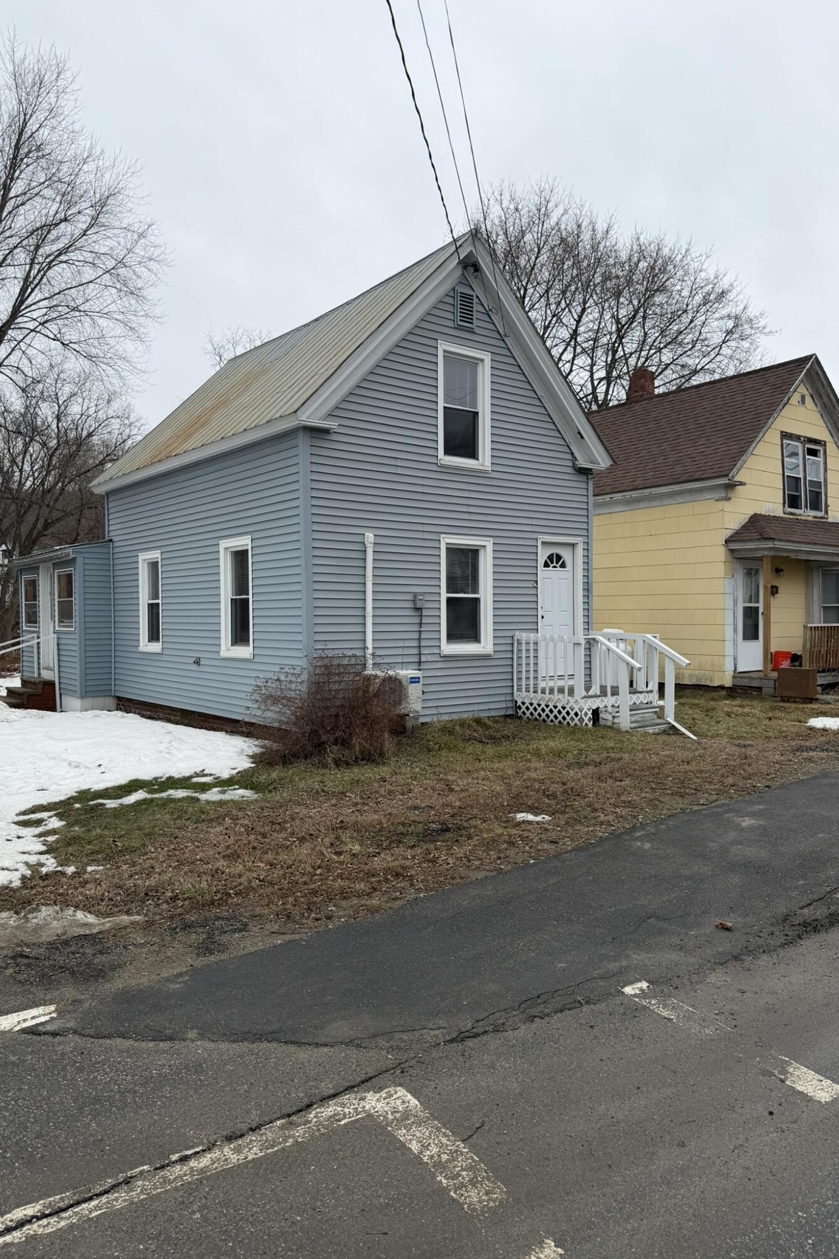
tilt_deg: -2.0
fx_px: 874
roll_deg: -0.3
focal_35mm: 25
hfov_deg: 51.3
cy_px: 629
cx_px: 410
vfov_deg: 71.5
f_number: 1.78
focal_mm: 6.76
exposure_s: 1/2232
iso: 80
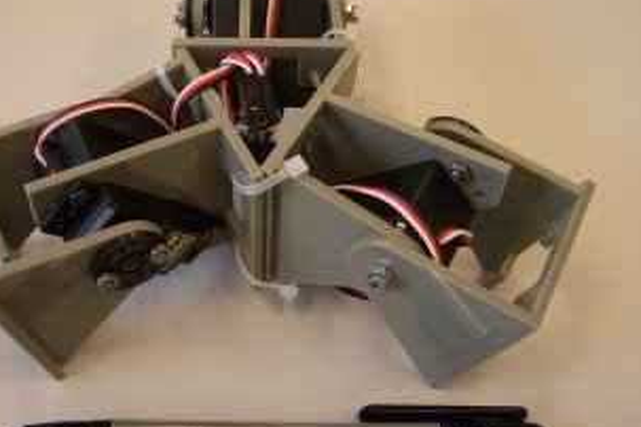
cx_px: 267
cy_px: 182
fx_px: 855
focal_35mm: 48
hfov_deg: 41.0
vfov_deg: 28.0
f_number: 2.6
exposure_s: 1/60
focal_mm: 5.8
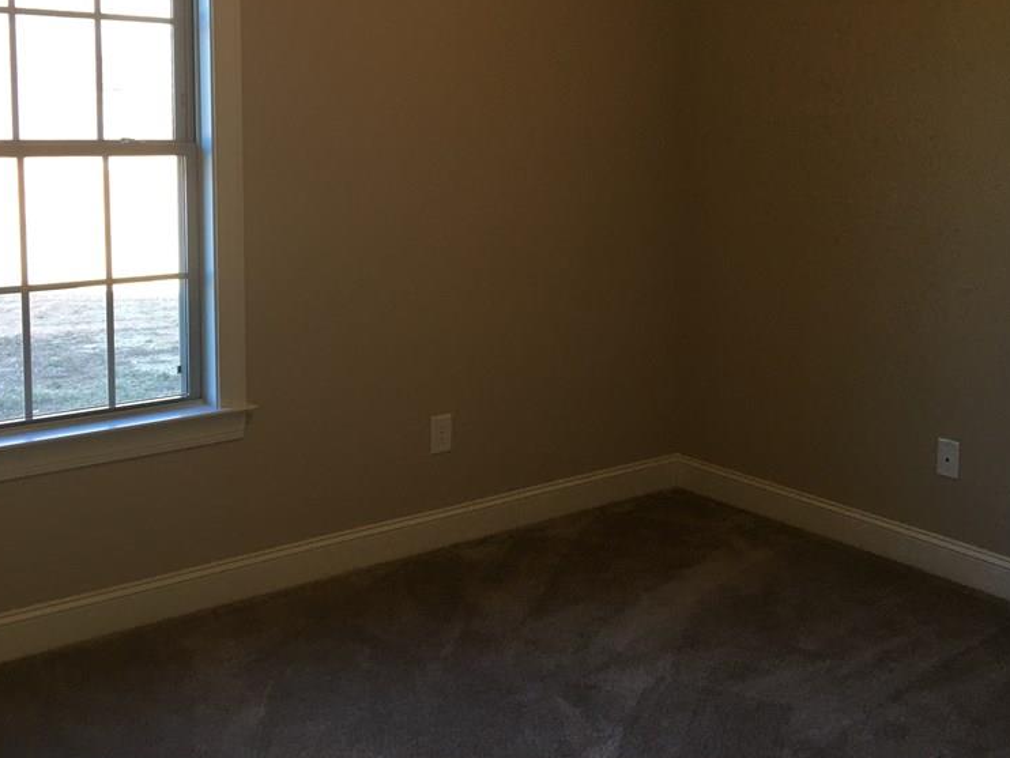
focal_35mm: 40
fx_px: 1167
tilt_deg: -4.6
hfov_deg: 46.8
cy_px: 246
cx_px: 505
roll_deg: -0.9
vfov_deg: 35.6
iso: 32
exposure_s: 1/30
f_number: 2.2
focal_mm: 4.15
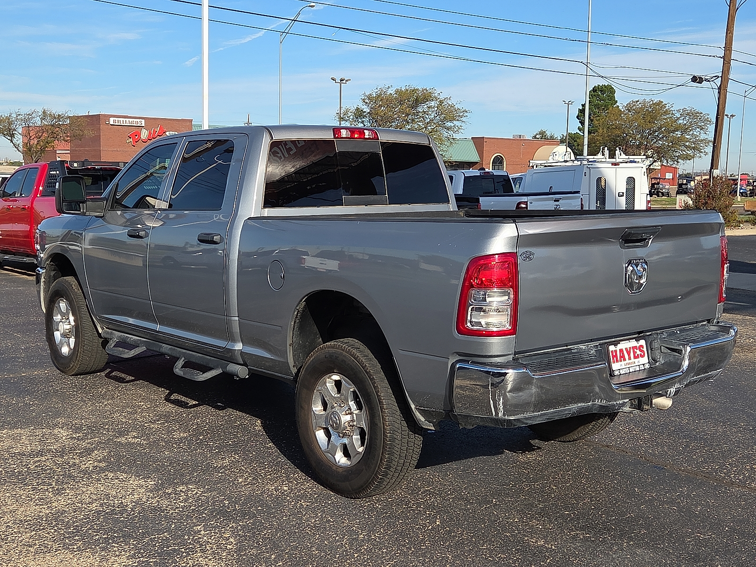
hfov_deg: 44.8
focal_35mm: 42
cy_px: 284
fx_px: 917
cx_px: 378
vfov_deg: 34.3
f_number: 1.8
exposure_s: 1/5000
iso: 76
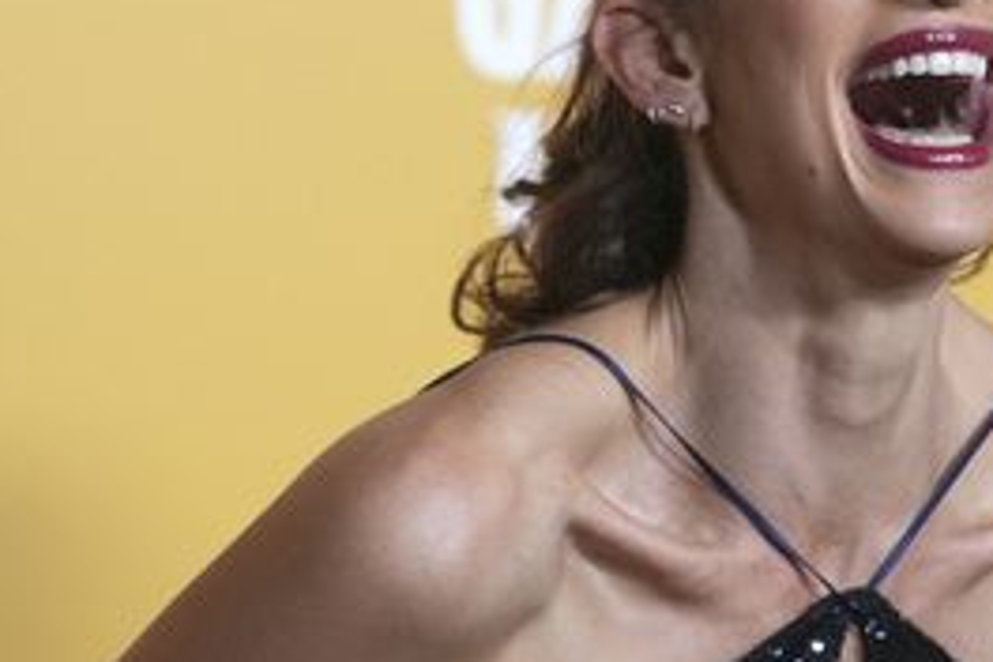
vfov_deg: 6.0
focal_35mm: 227
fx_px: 6261
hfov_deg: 9.1
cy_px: 117
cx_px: 752
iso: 5000
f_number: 5
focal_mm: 133
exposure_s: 1/320
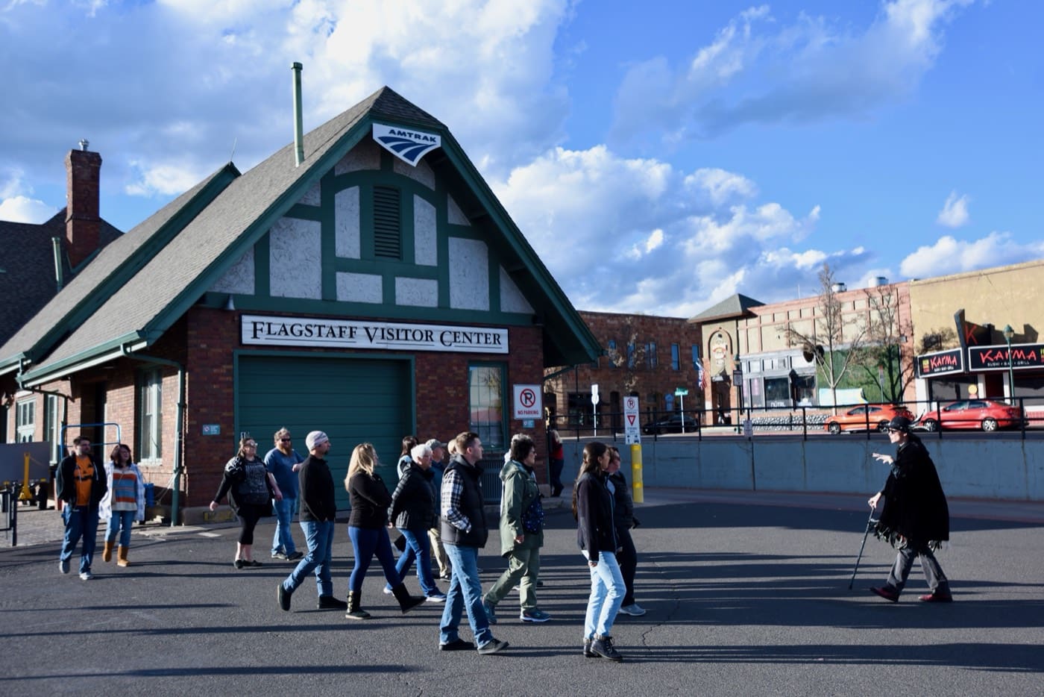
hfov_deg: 54.4
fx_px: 1015
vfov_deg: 37.9
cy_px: 348
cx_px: 522
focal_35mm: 35
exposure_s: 1/1000
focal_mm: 35
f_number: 4
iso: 200
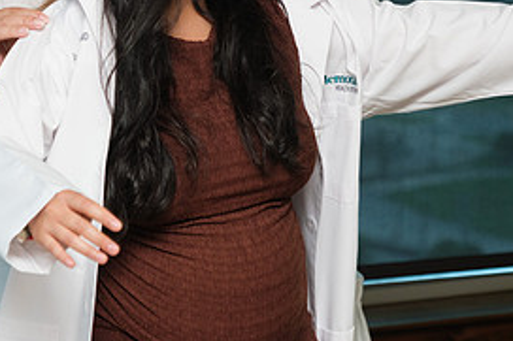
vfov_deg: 10.7
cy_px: 63
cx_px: 85
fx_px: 1823
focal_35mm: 128
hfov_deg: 15.9
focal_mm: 40.1
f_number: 2.8
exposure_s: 1/125
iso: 640
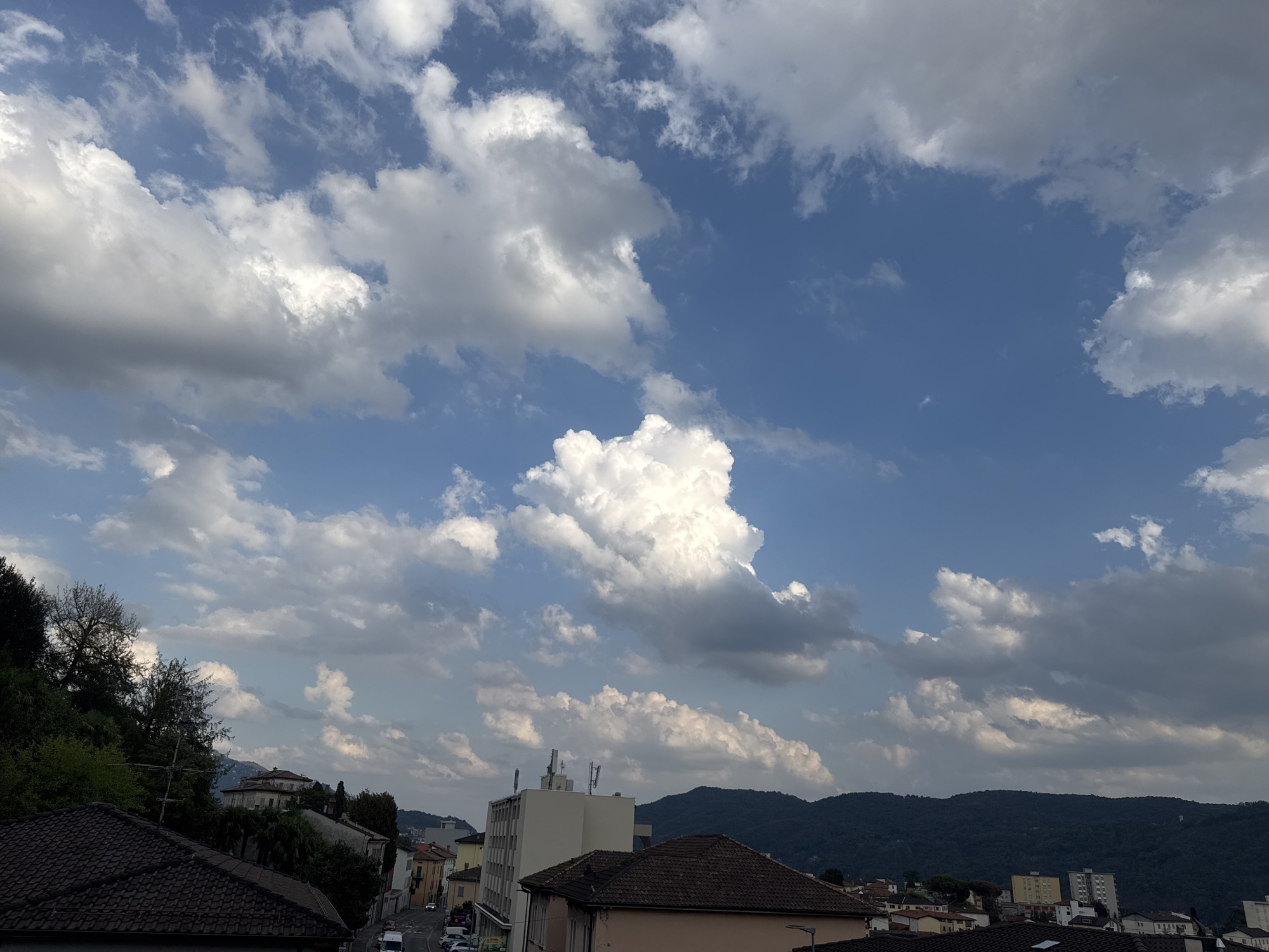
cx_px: 634
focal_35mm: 24
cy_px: 476
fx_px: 880
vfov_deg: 56.8
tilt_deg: +22.0
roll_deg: -2.9
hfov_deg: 71.6
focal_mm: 6.76
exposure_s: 1/5348
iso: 80
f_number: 1.78
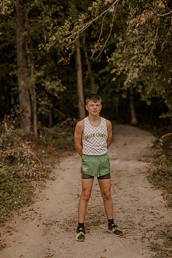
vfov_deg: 37.5
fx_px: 380
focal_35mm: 53
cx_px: 91
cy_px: 132
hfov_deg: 25.5
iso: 64
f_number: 1.4
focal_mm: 50
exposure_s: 1/1250
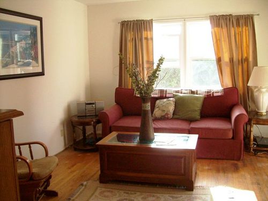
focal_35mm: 36
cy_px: 100
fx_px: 279
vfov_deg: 39.7
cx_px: 134
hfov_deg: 51.4
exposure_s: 1/137
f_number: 2.7
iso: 200
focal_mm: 6
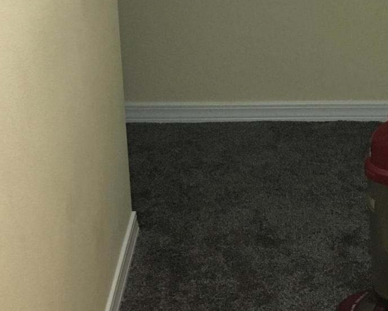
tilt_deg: -22.1
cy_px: 97
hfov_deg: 23.1
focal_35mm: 82
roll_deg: -0.5
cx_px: 287
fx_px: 942
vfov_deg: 18.7
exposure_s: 1/20
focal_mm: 4.15
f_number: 2.2
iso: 200
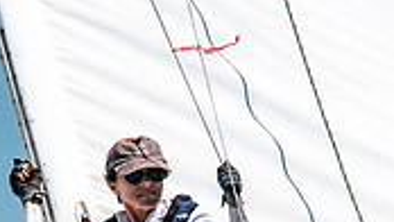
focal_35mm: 1575
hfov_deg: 1.4
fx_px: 16460
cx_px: 41
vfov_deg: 0.8
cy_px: 395
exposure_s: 1/4000
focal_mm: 300
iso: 320
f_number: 5.6
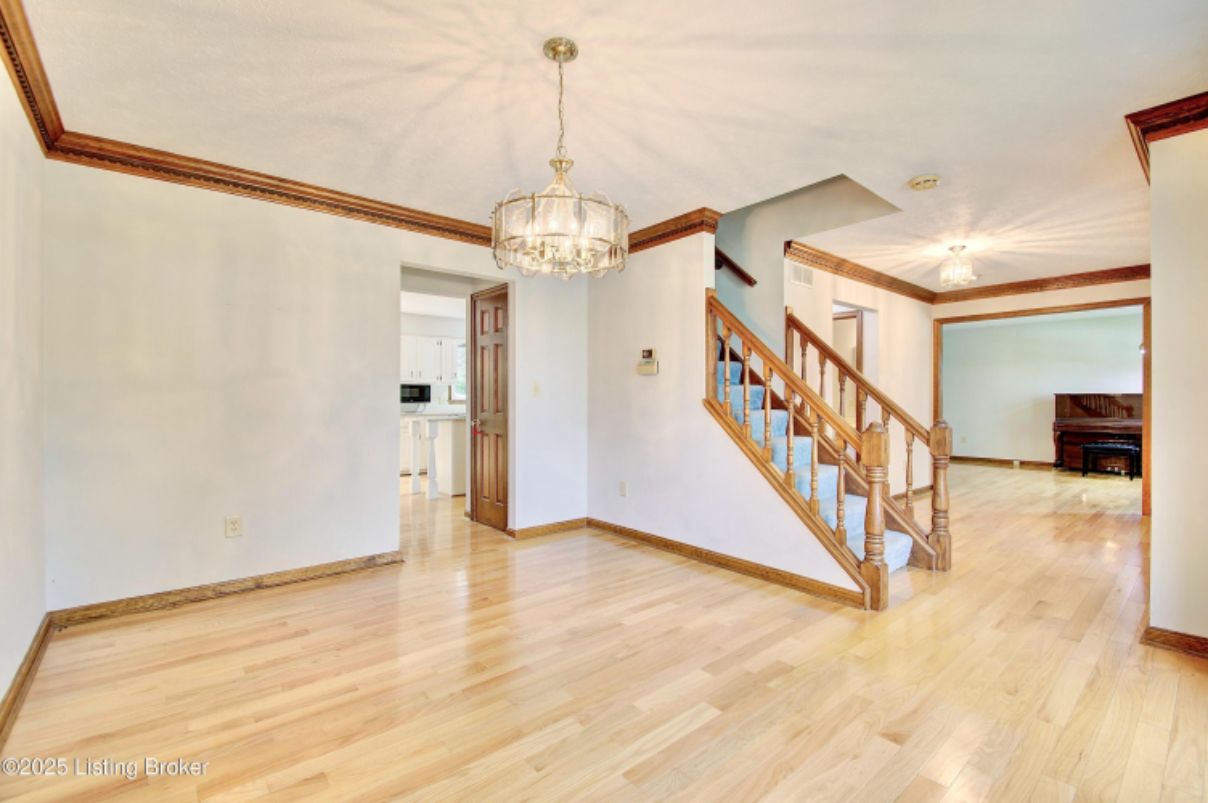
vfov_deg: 77.2
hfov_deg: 100.4
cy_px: 402
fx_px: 503
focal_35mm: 15
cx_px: 604
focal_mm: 10
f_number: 8
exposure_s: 1/4
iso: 100
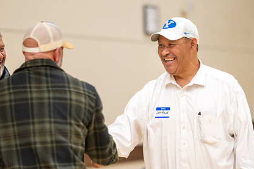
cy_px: 107
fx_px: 1135
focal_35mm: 161
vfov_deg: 8.5
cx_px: 130
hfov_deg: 12.8
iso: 640
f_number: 1.6
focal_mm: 105
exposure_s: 1/400
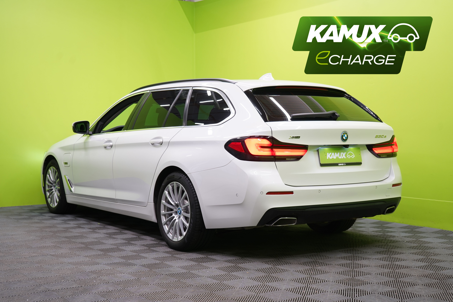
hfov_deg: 39.6
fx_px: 629
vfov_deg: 27.0
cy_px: 151
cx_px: 226
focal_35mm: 50
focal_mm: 50
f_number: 5
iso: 400
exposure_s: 1/30
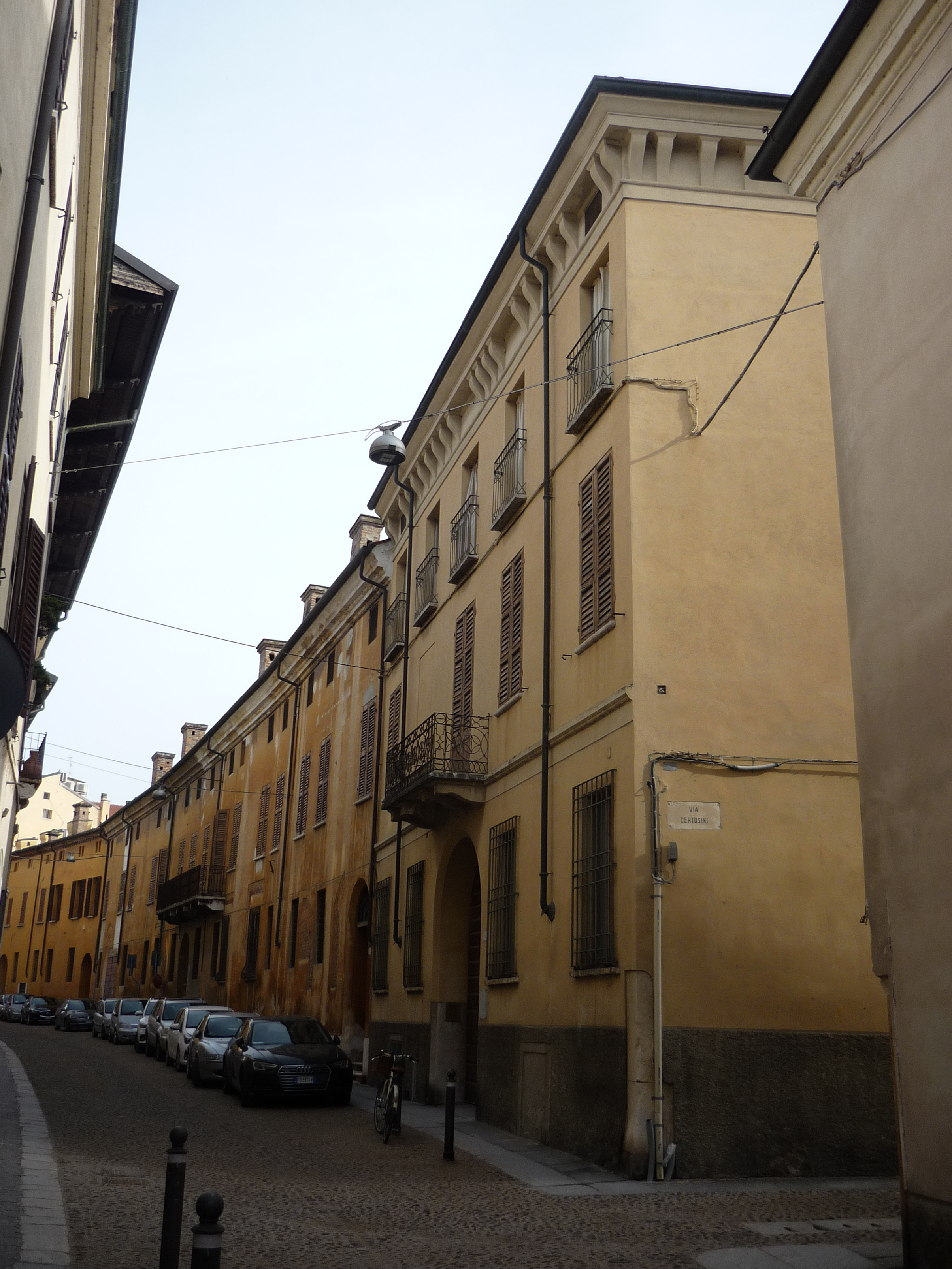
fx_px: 1210
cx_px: 476
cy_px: 634
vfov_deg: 55.4
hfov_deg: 42.9
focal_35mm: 33
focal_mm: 5.5
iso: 100
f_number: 2.8
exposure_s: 1/640
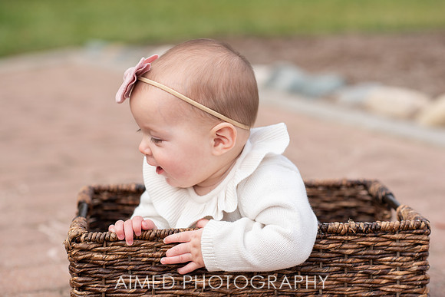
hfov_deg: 23.9
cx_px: 222
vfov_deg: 16.1
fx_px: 1051
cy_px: 148
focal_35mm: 85
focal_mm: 85
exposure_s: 1/640
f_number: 3.2
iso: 100
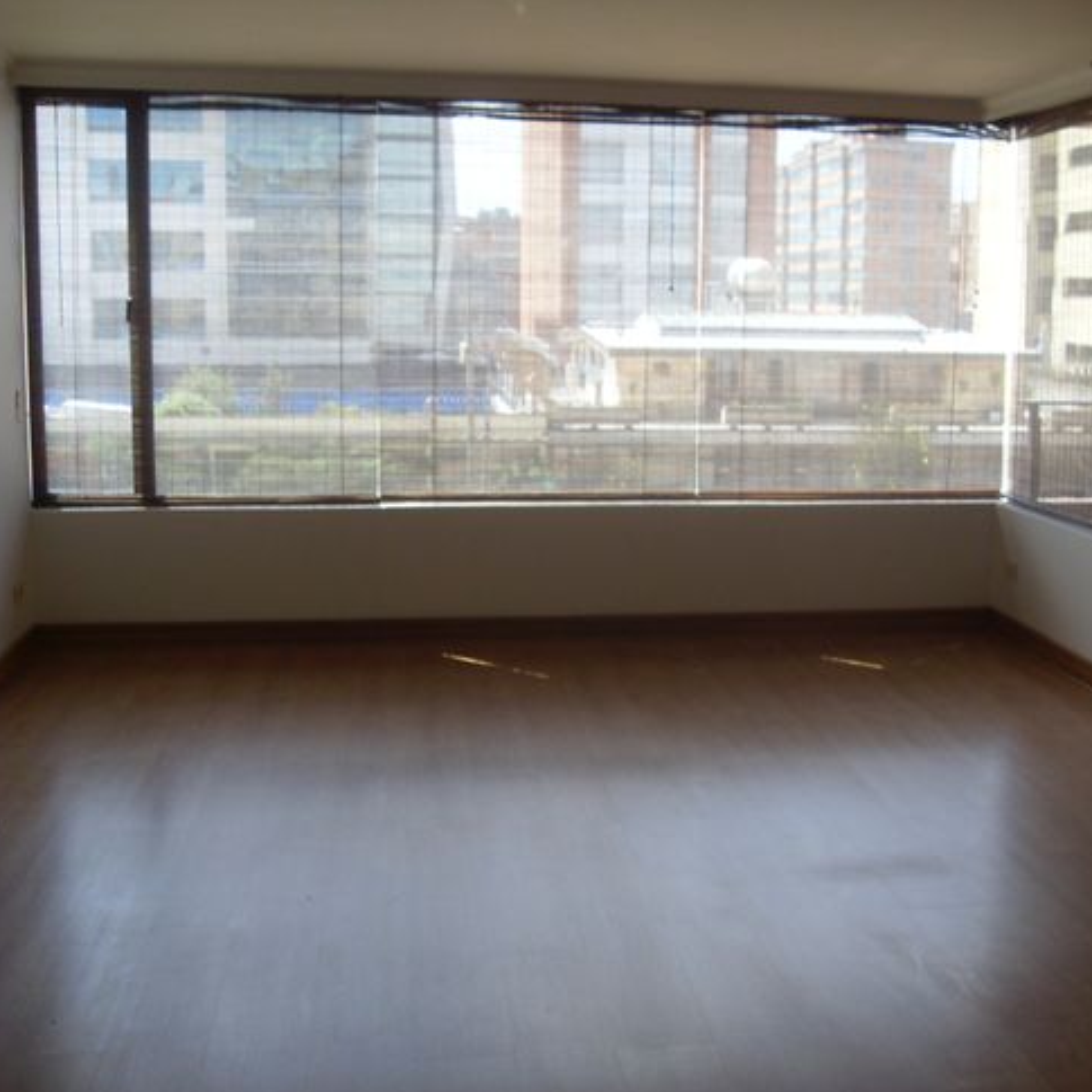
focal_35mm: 45
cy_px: 554
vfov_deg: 37.6
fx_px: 1606
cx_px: 742
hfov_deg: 37.1
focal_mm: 6.3
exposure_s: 1/60
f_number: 2.8
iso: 100
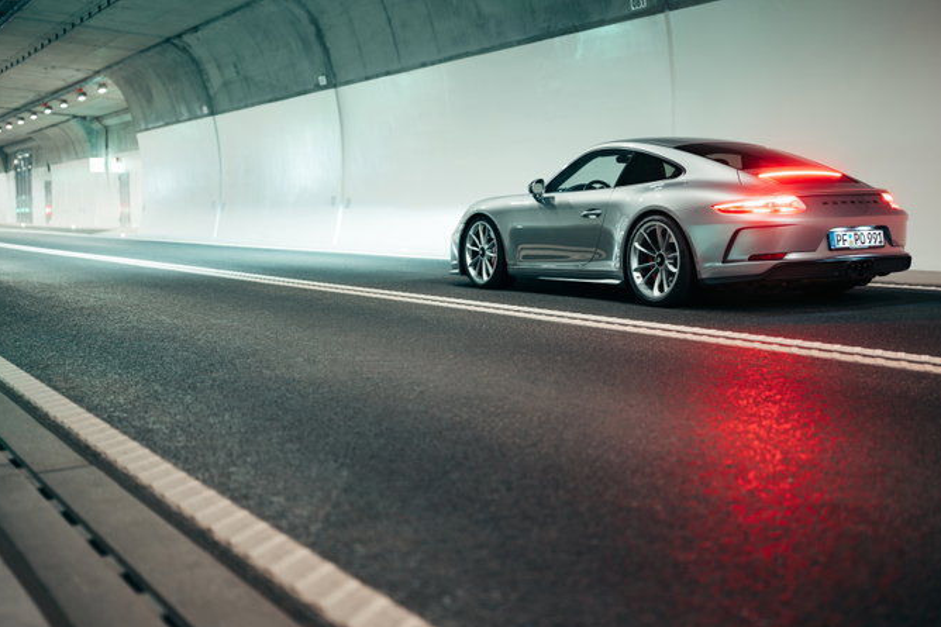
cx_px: 489
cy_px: 327
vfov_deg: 29.2
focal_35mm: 46
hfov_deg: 42.7
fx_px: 1202
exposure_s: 1/3
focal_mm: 40
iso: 200
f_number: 1.4
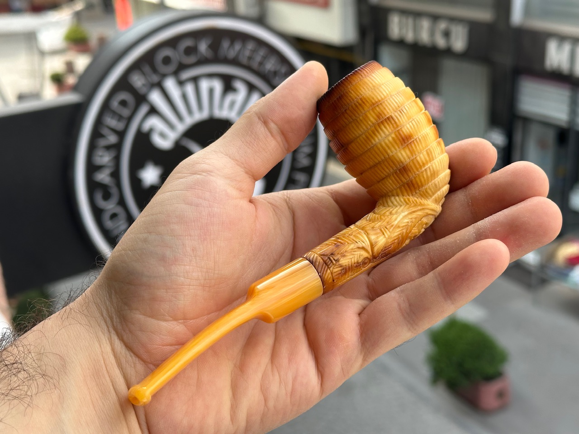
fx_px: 803
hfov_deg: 39.7
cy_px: 217
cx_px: 290
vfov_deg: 30.3
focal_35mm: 48
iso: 64
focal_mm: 6.86
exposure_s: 1/471
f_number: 1.78
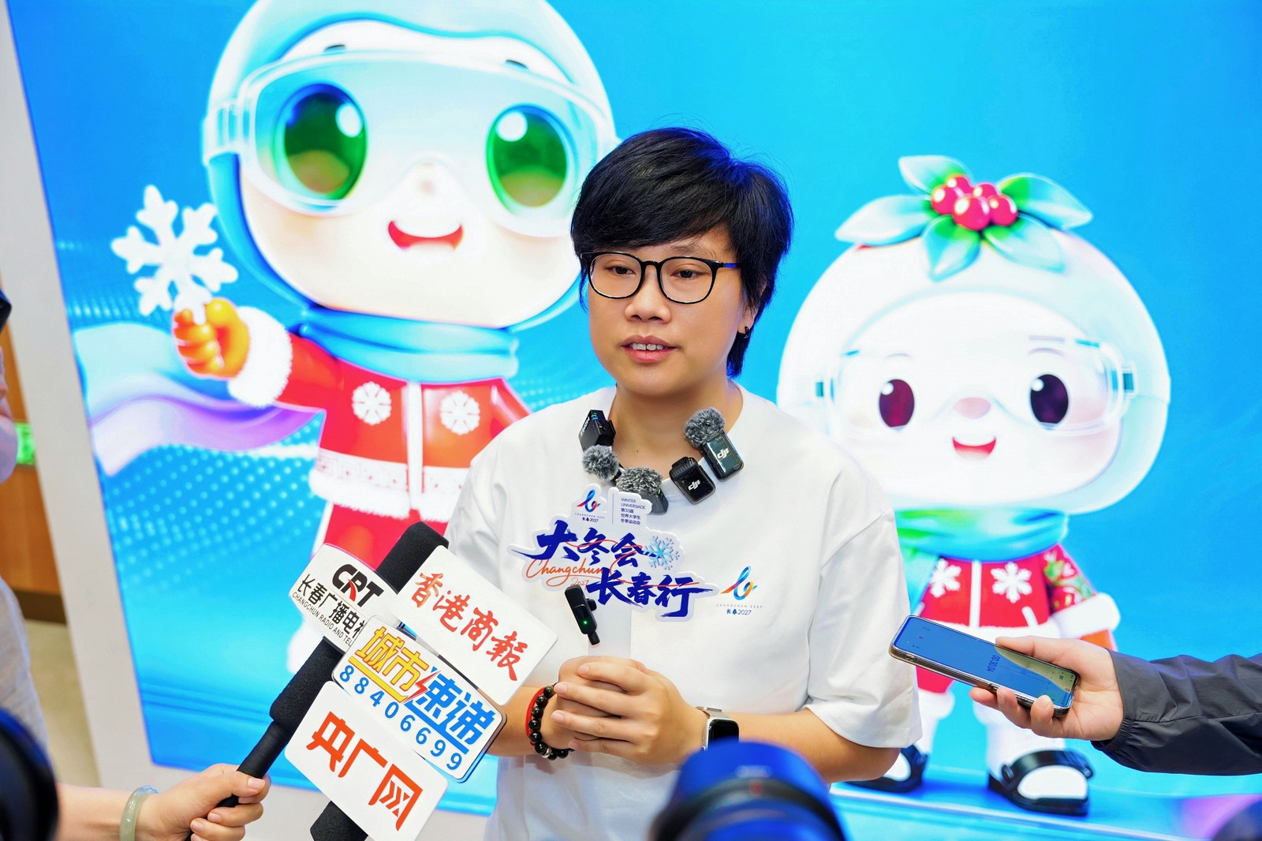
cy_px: 420
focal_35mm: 47
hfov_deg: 41.9
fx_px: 1647
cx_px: 631
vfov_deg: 28.6
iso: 640
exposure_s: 1/36
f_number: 4
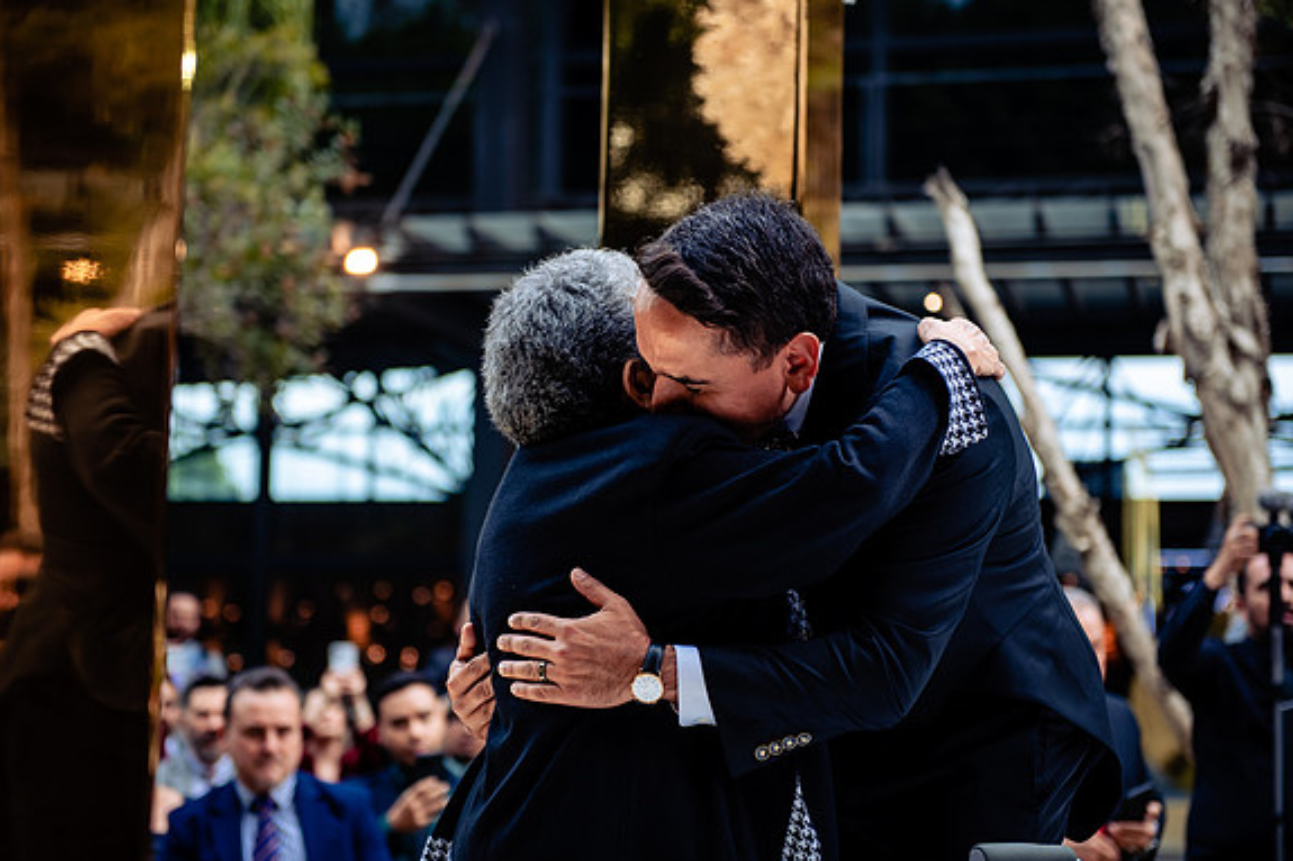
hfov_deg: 28.1
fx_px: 2585
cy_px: 430
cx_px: 650
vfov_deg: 18.9
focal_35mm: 72
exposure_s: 1/160
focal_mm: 70
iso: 320
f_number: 2.8
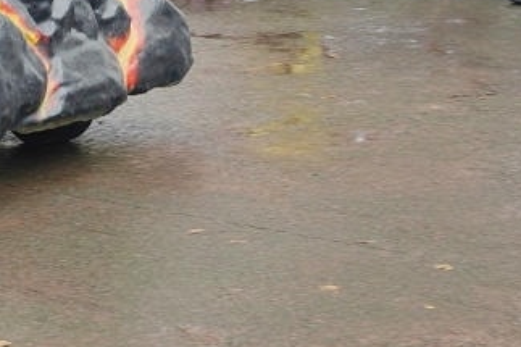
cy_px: -282
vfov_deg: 8.3
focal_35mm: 160
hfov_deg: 12.4
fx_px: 2314
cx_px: -169
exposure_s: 1/60
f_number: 4
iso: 200
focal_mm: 43
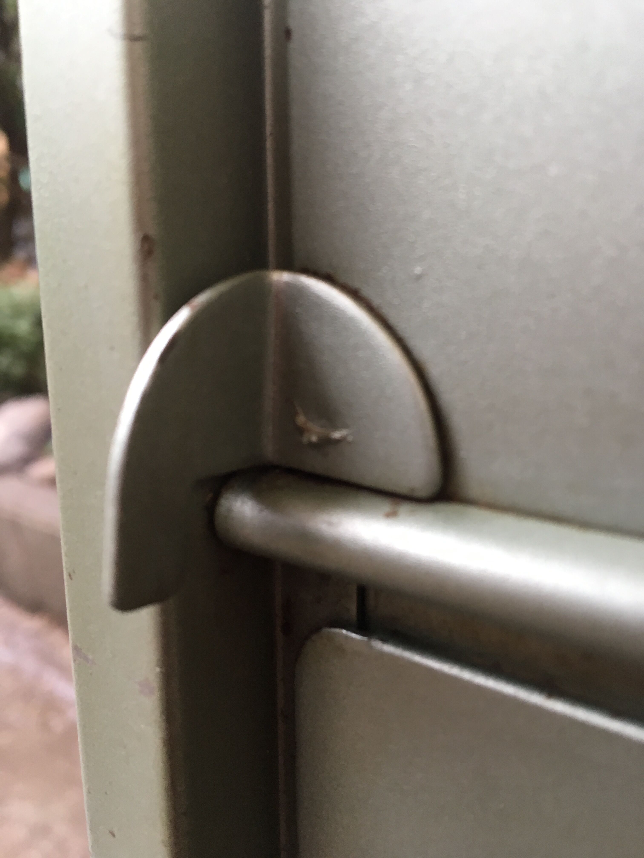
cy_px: 429
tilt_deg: -11.1
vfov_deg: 61.7
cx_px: 322
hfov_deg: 48.2
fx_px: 719
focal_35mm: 29
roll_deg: +1.2
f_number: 2.2
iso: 40
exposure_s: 1/33
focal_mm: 4.15
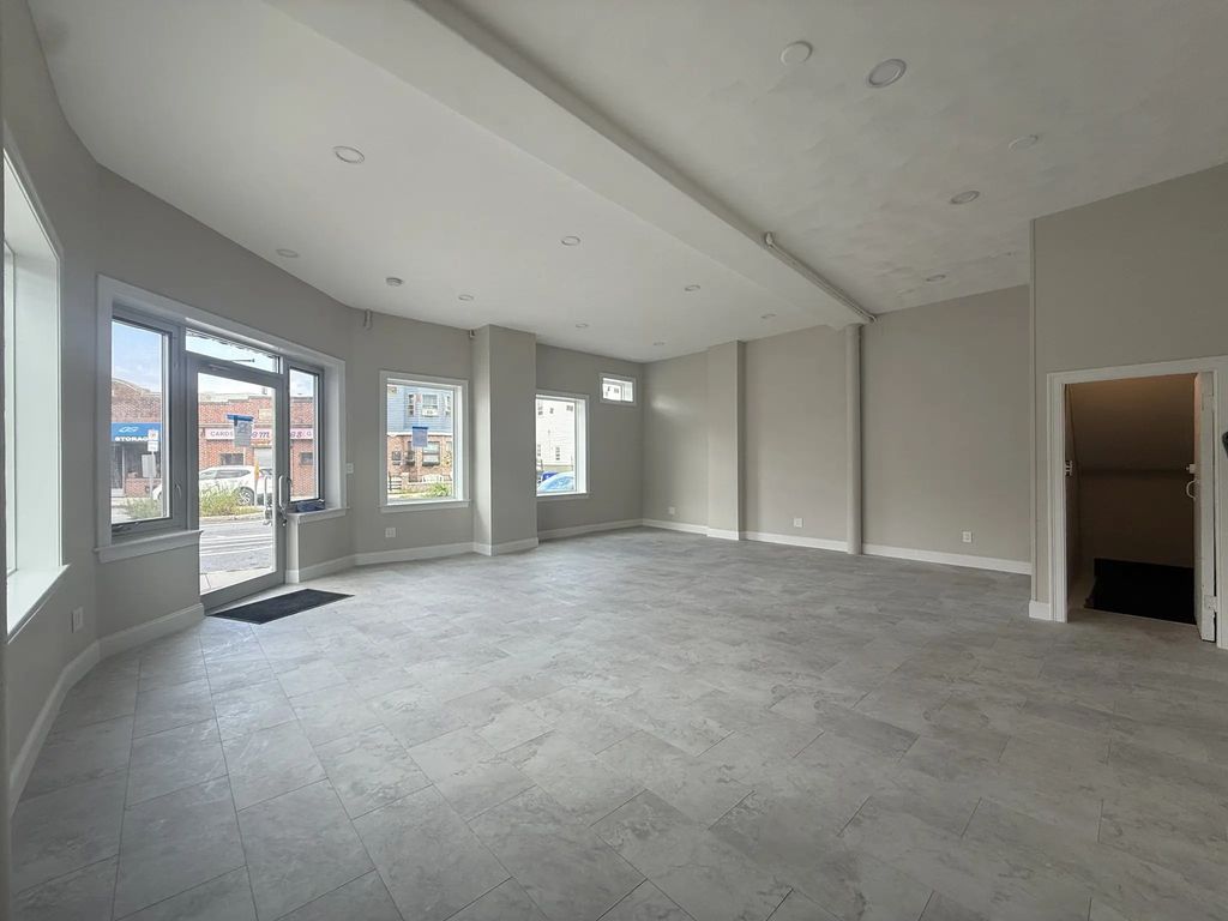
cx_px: 614
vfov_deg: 85.7
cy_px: 460
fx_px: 497
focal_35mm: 14
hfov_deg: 102.1
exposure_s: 1/146
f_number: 2.2
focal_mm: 2.22
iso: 64
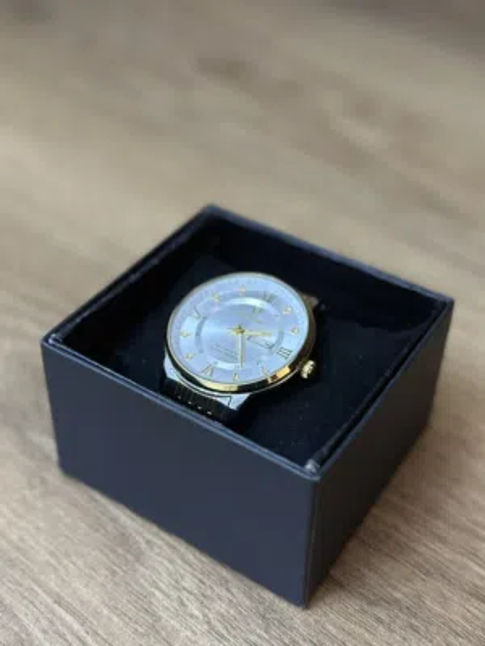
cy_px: 323
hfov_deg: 30.3
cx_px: 242
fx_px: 897
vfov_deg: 39.7
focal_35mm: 48
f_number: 1.78
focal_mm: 6.86
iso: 640
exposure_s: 1/33
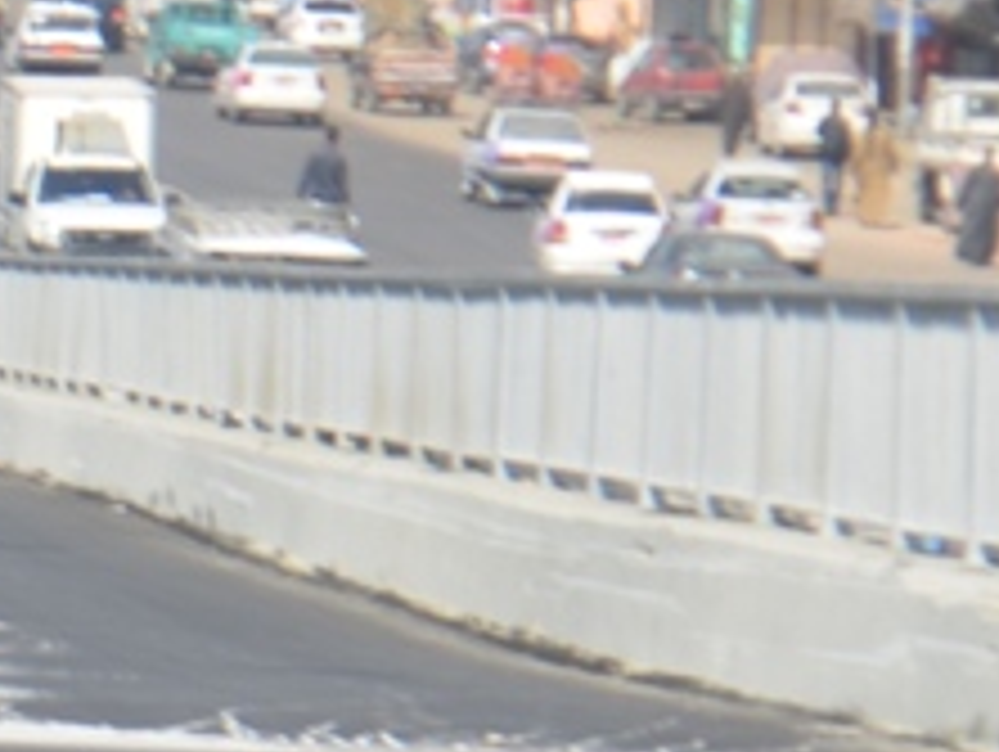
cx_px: 112
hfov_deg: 4.5
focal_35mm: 439
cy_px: 684
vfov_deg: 3.4
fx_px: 12673
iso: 100
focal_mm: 55
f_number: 8
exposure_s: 1/250
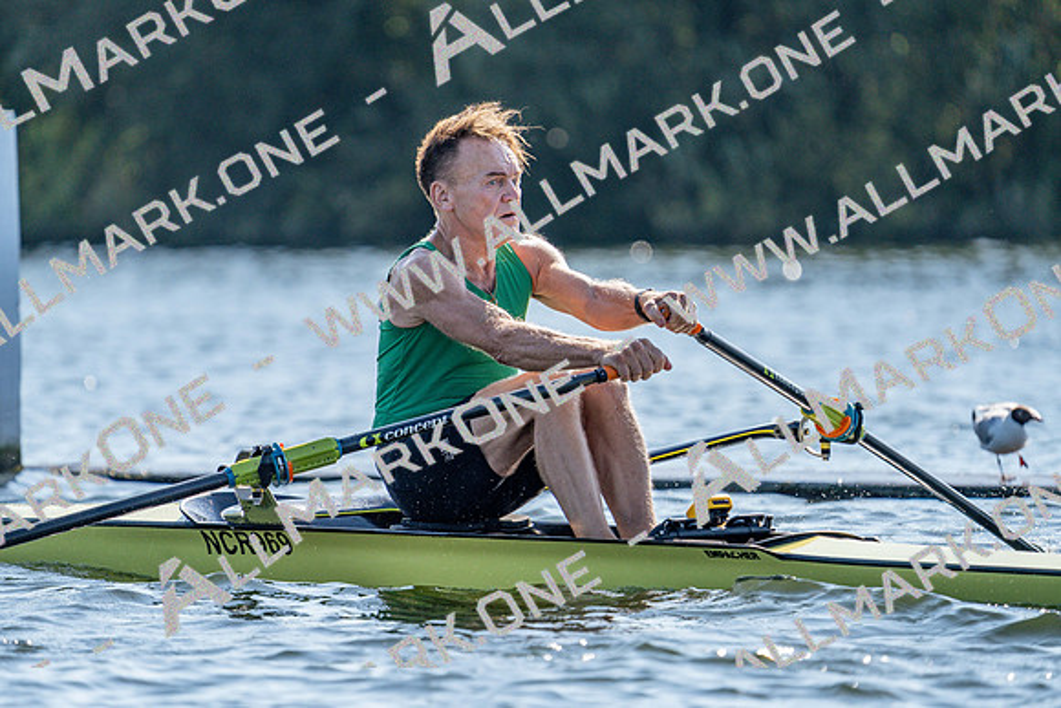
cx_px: 530
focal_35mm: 467
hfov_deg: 4.4
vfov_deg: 2.9
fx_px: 13766
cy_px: 354
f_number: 6.3
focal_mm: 467
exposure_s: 1/1600
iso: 400
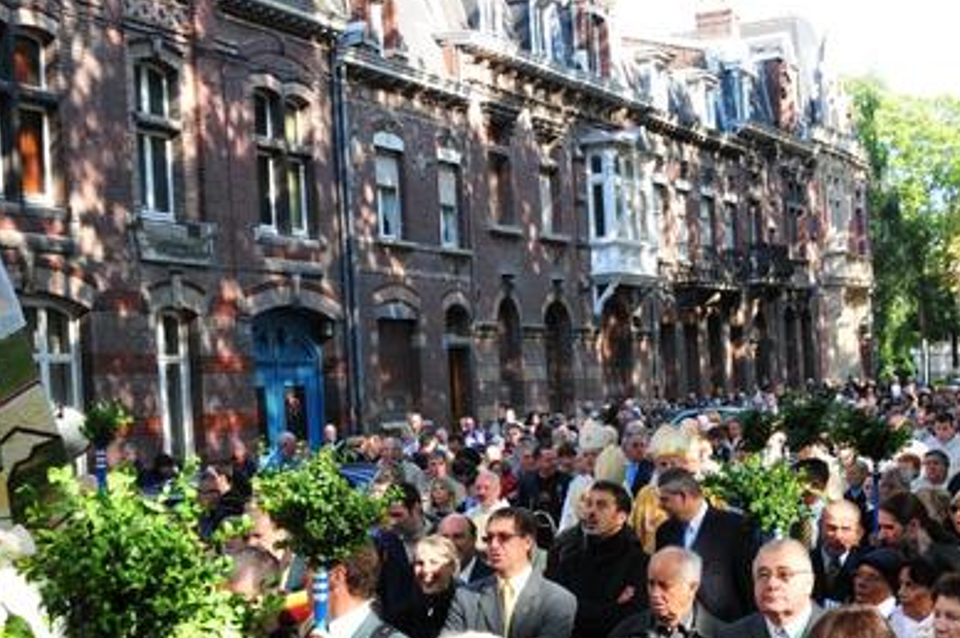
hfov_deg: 31.0
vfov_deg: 20.8
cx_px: 478
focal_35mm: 65
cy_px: 439
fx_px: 1732
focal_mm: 24
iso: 500
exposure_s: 1/160
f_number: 7.1
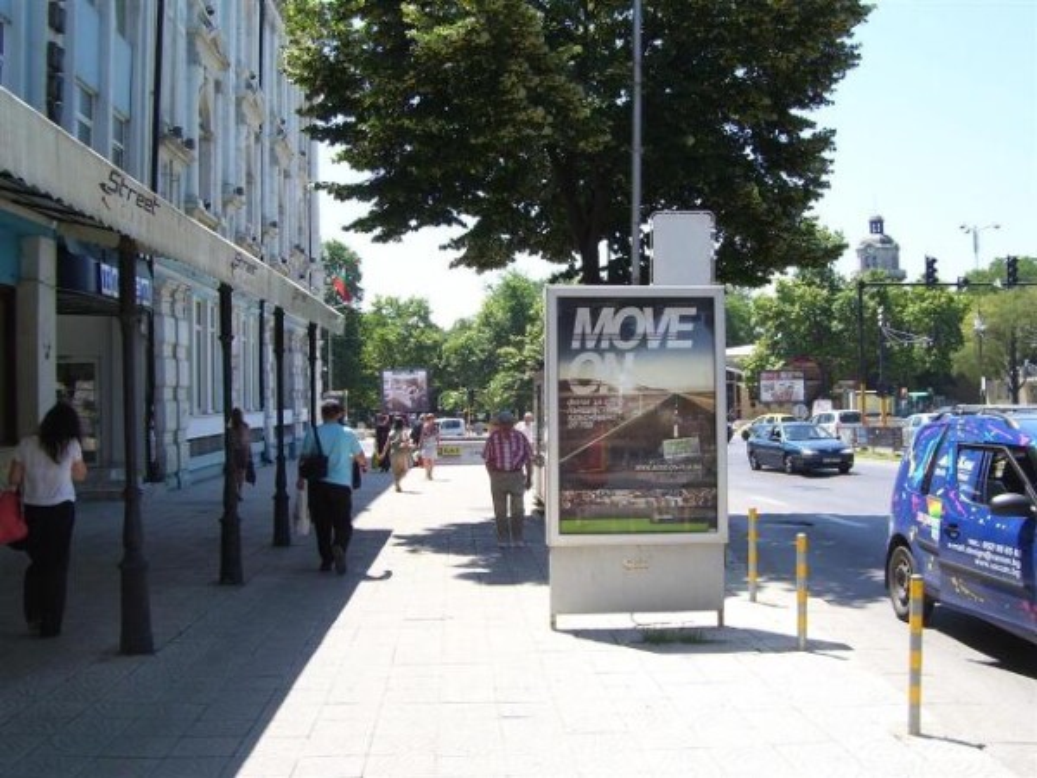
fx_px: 1078
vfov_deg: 39.7
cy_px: 389
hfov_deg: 51.4
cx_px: 518
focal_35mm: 36
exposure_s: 1/250
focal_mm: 6
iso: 80
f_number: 4.8
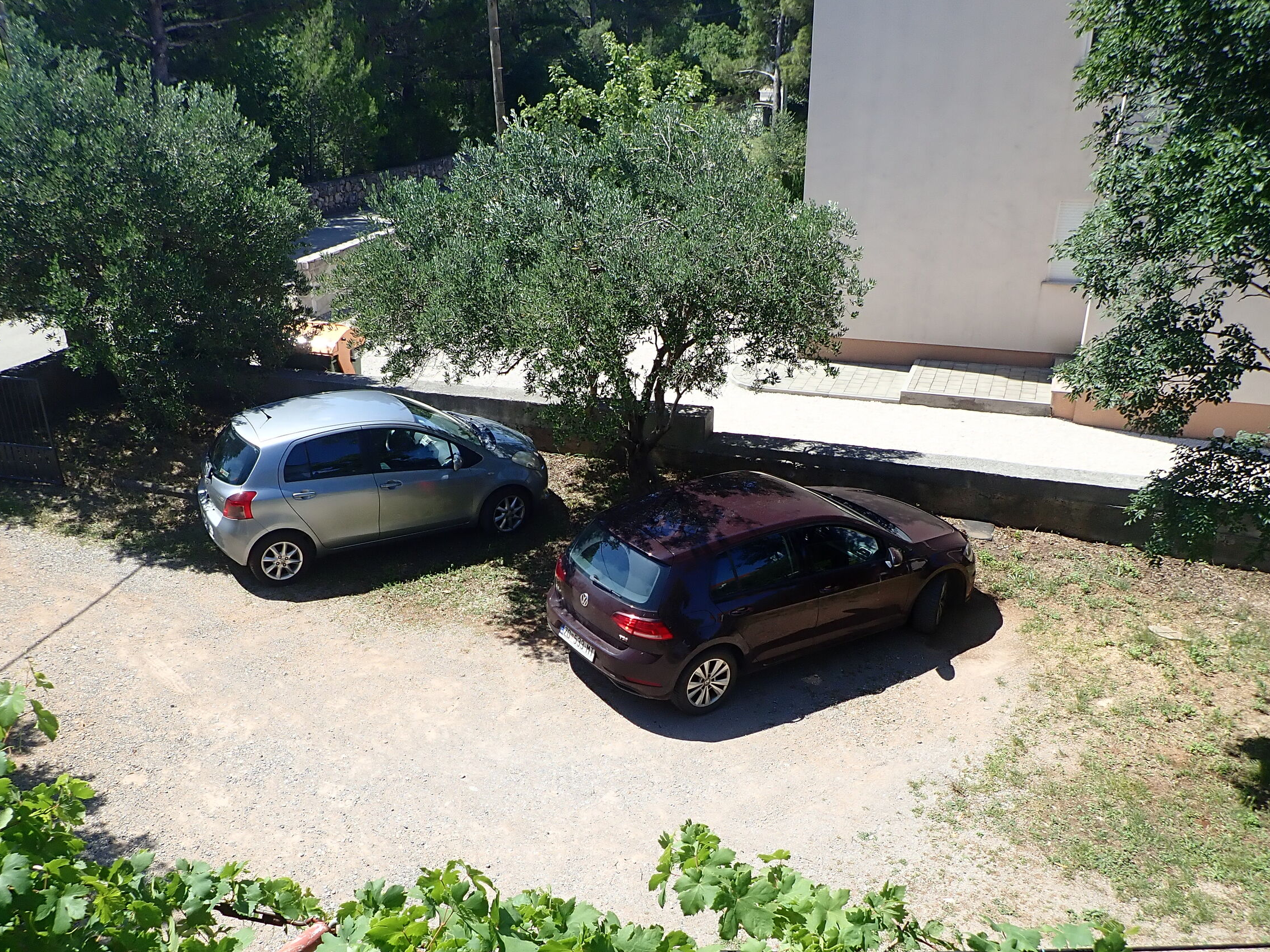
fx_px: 1137
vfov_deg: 45.2
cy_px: 579
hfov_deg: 58.2
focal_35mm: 31
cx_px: 556
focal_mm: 4.5
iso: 100
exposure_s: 1/1000
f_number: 2.8
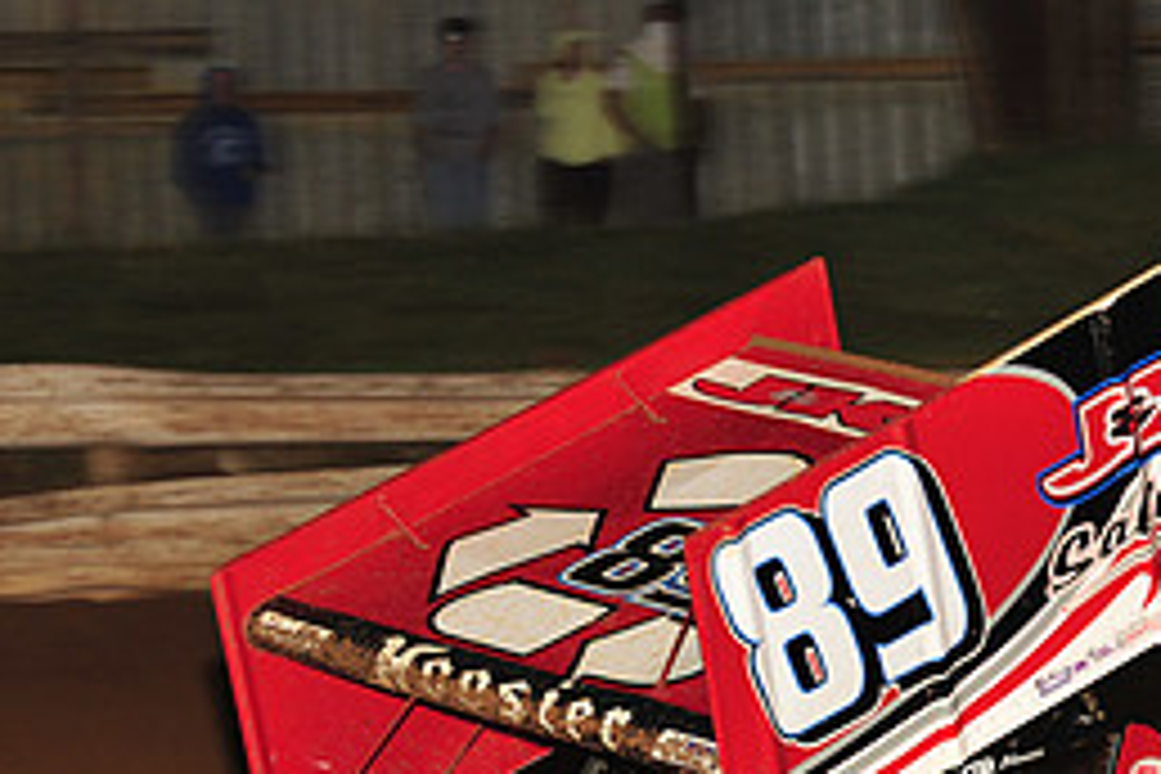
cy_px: 760
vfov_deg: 5.4
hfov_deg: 8.2
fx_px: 8126
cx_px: 796
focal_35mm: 252
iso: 1000
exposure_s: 1/320
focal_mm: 112
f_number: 7.1
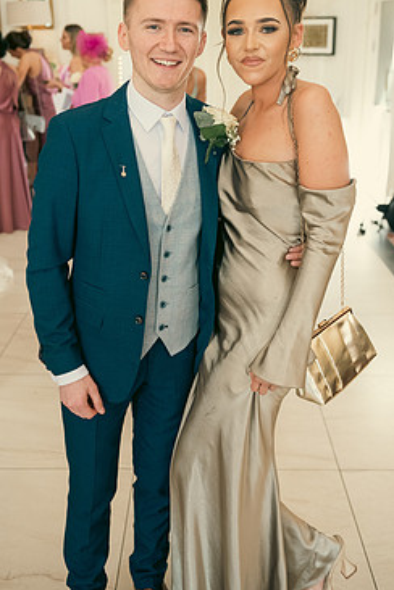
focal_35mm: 43
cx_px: 203
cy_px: 245
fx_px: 706
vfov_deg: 45.3
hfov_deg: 31.2
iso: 800
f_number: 3.5
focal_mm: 35
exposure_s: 1/160
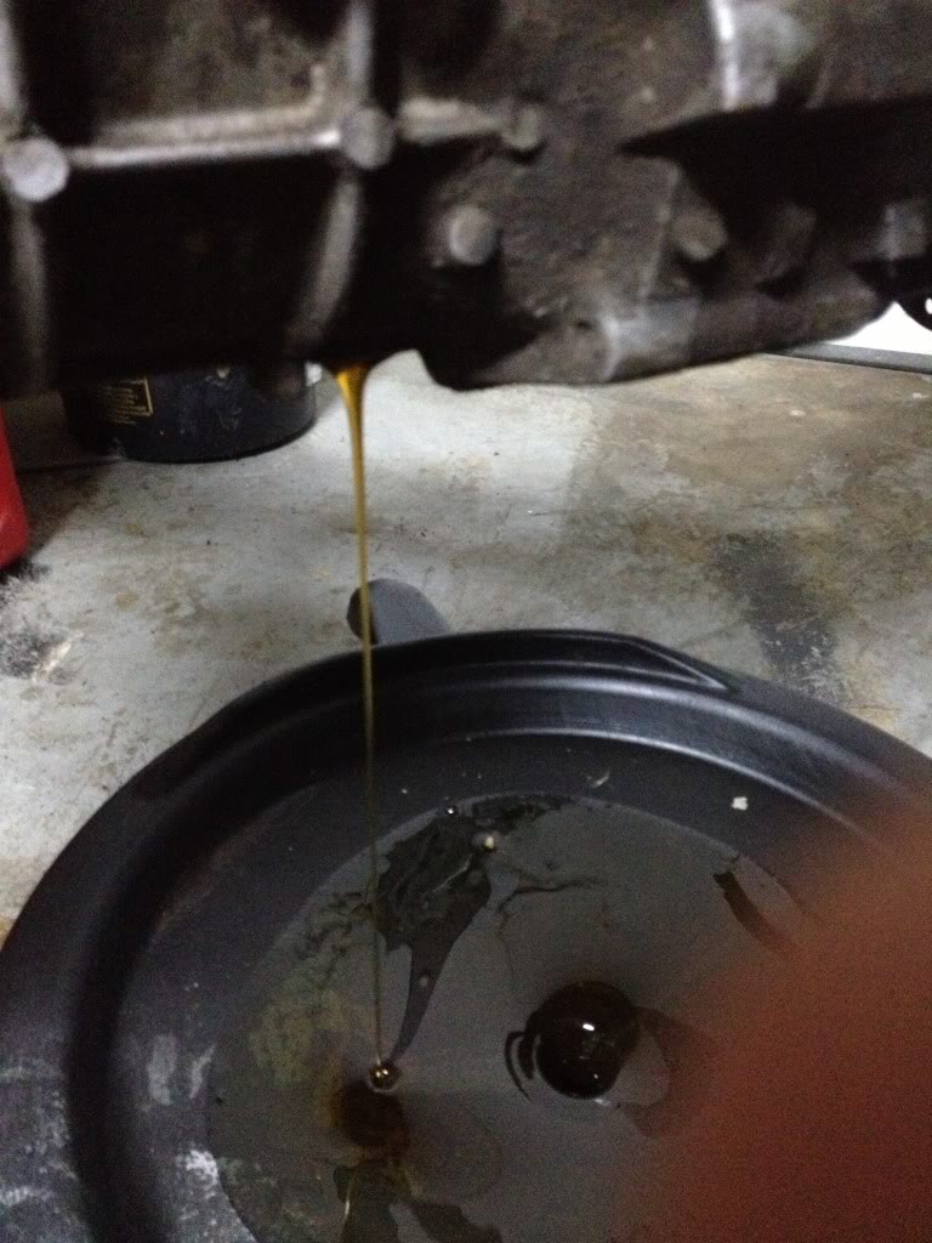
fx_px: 1256
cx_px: 466
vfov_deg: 52.6
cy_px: 622
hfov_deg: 40.7
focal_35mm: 35
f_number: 2.4
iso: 800
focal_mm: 4.3
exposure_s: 1/15
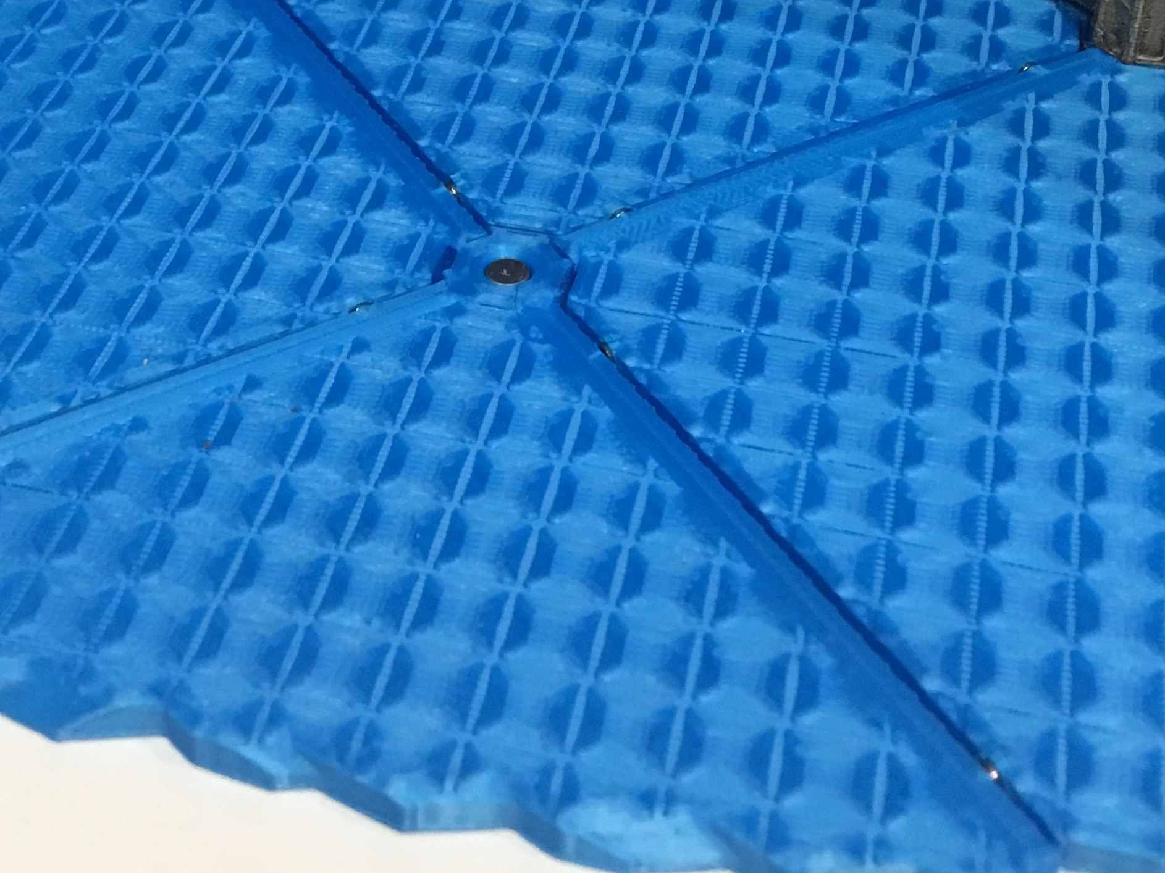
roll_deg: -1.2
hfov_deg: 31.2
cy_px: 111
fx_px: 2086
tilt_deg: -35.0
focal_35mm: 62
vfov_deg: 23.1
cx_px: 544
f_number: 2.2
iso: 250
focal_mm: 4.15
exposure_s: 1/33
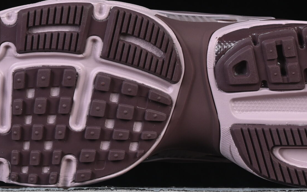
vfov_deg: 7.4
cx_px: 161
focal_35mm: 176
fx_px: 1473
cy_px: 39
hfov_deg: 11.9
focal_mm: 50
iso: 160
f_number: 8
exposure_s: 1/80
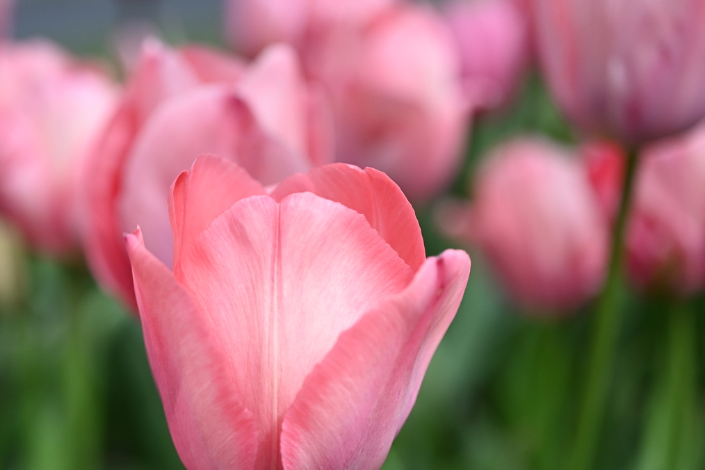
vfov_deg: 18.3
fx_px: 1449
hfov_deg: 27.3
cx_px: 270
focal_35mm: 74
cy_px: 329
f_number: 3.3
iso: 640
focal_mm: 50
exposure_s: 1/6400
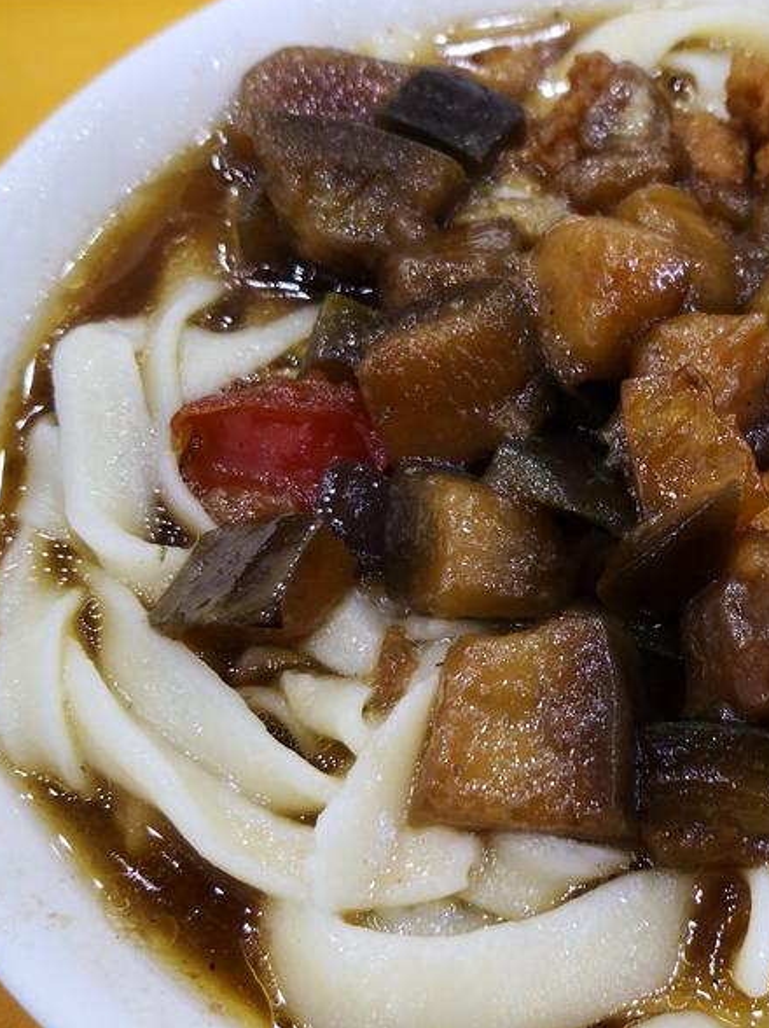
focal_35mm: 46
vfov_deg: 41.2
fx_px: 1365
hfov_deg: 30.6
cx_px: 634
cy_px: 576
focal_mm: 3.95
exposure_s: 1/50
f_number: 1.6
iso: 125
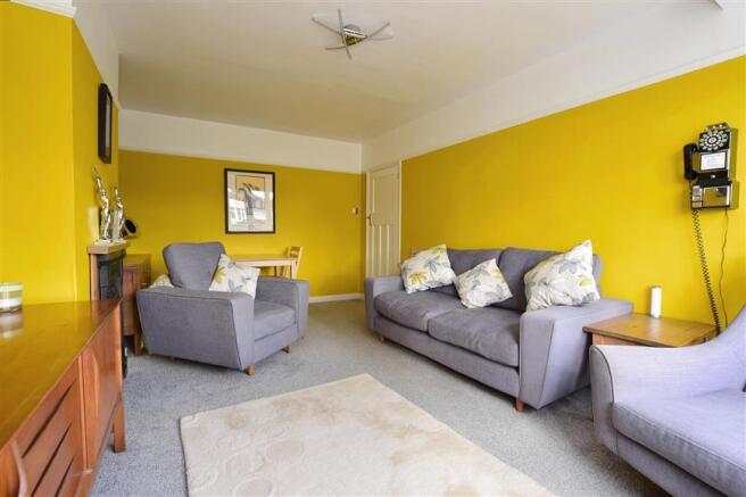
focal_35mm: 15
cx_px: 373
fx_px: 311
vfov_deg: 77.3
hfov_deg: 100.4
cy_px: 248
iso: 200
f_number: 6.3
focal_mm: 10
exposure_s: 1/13
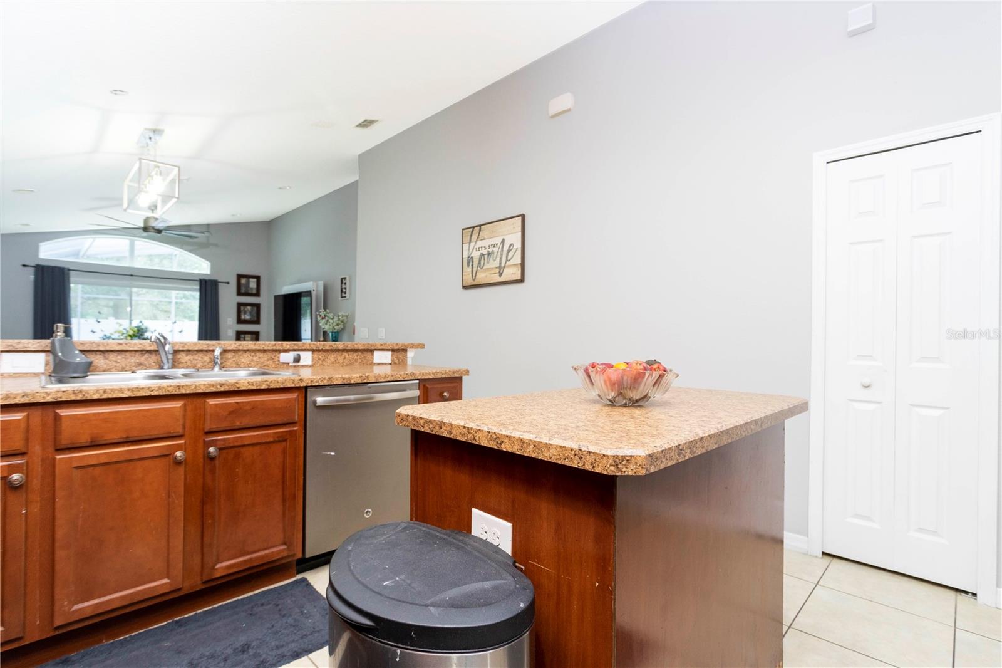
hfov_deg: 93.3
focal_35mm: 17
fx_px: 473
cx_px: 501
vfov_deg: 70.4
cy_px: 334
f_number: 8
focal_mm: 17
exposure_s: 1/8
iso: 640
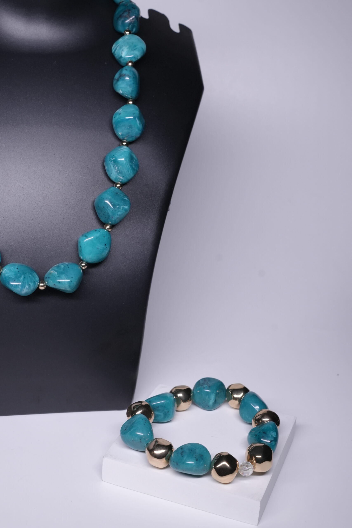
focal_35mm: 52
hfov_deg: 26.0
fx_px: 763
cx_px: 176
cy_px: 264
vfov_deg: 38.2
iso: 1250
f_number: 9
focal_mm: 35
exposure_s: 1/160
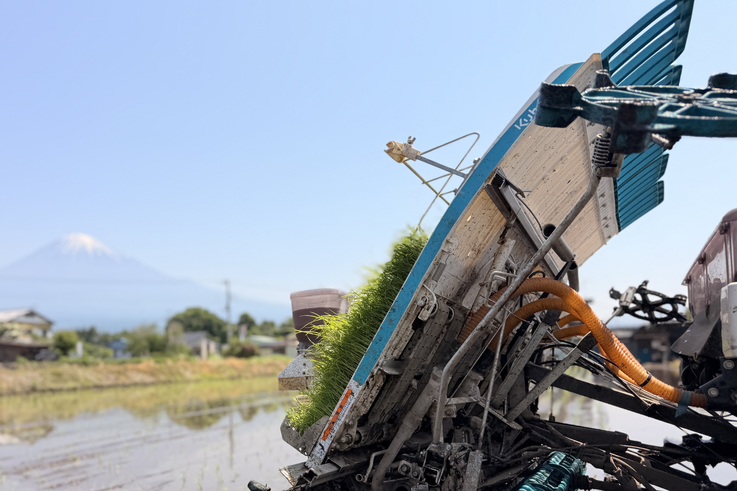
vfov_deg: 41.6
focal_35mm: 31
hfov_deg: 59.6
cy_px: 337
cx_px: 280
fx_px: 635
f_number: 1.78
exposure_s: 1/4975
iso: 80
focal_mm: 6.76
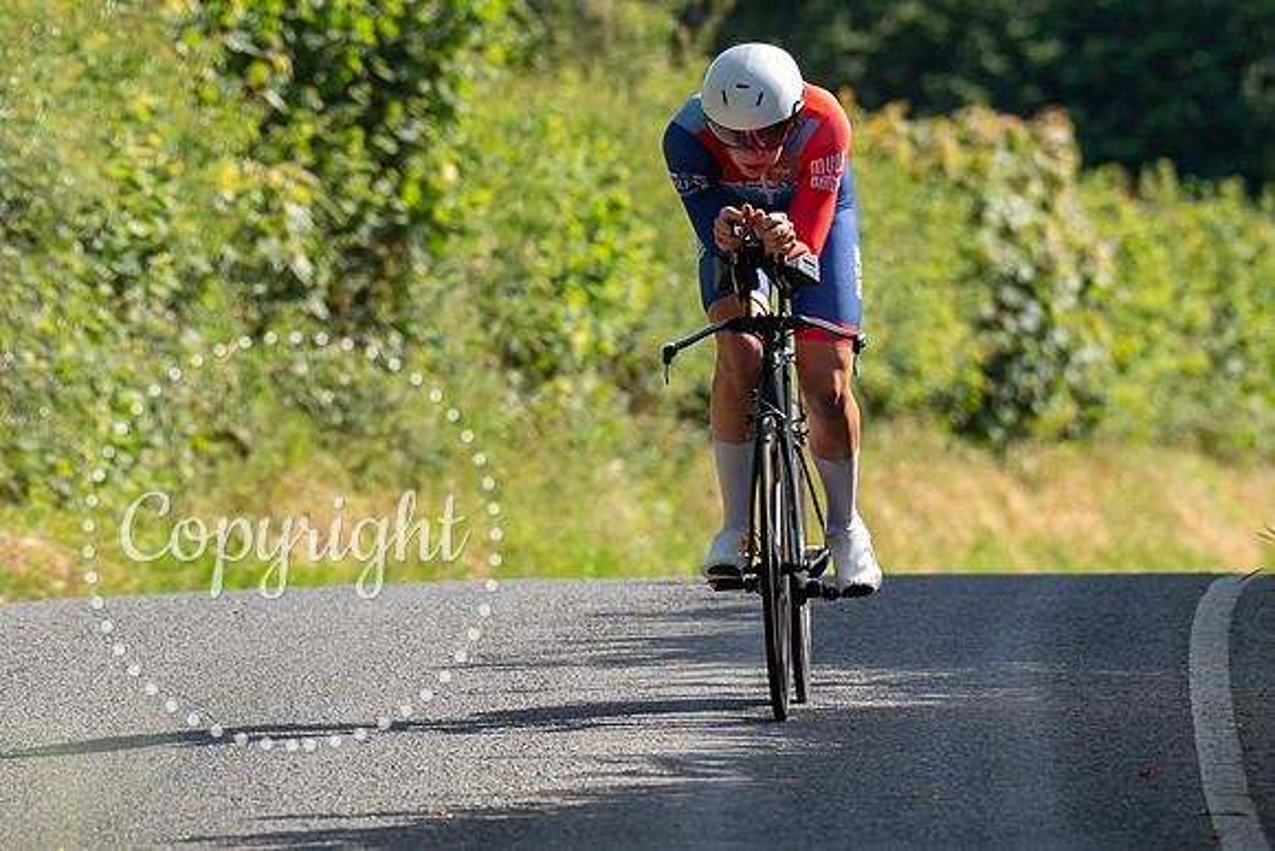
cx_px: 771
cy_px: 461
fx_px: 20304
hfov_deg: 3.6
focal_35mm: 573
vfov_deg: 2.4
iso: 160
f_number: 3.5
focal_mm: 200
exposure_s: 1/1000
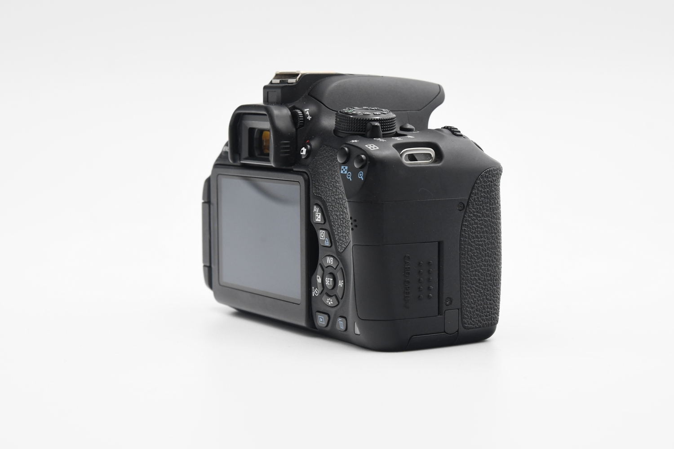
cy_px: 224
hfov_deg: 26.0
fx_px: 1460
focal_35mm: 78
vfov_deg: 17.5
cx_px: 337
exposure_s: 1/100
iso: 1600
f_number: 8
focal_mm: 52
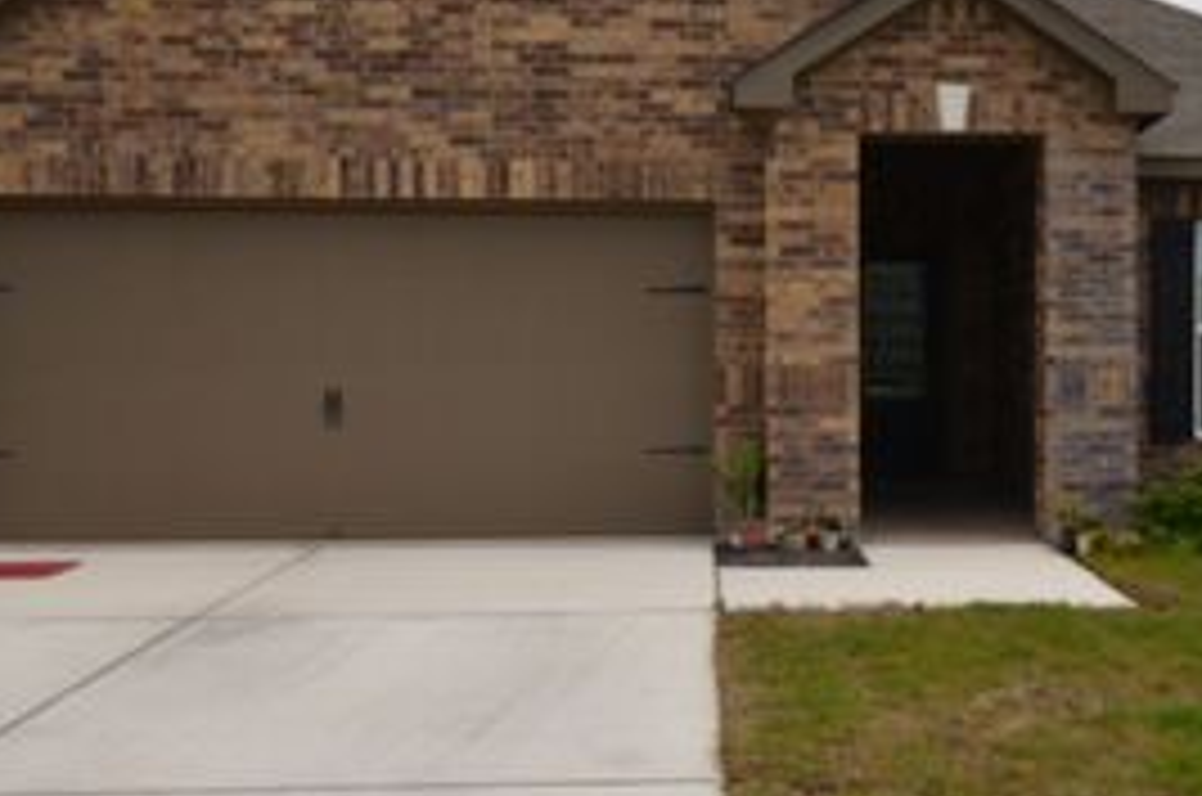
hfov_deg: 42.6
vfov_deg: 29.7
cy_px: 353
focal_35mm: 45
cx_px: 864
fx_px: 1500
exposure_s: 1/250
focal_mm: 16
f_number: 10
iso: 100
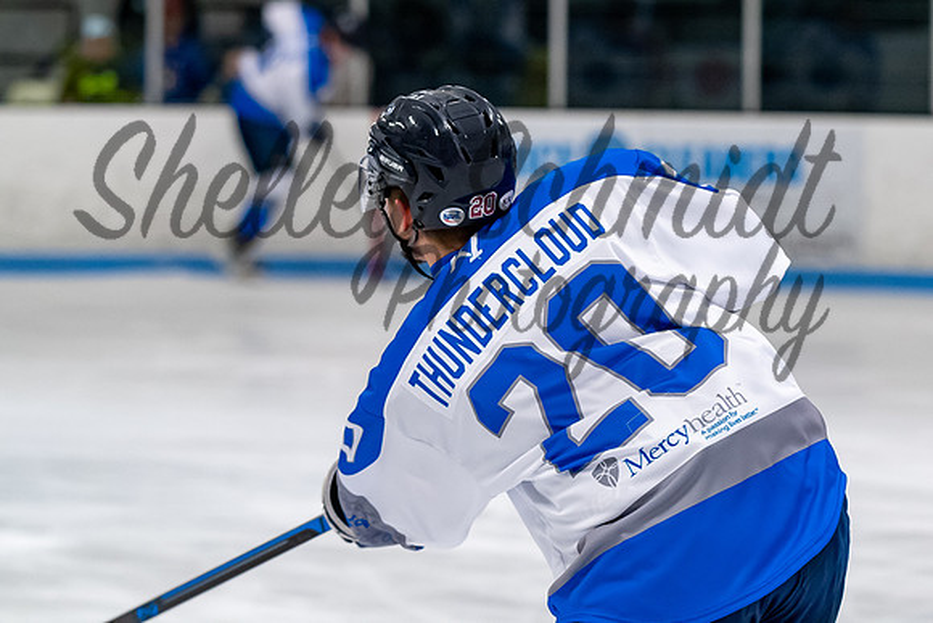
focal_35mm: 224
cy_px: 235
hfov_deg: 9.2
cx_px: 581
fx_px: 5809
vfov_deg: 6.1
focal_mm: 120
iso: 2000
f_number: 3.2
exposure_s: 1/800
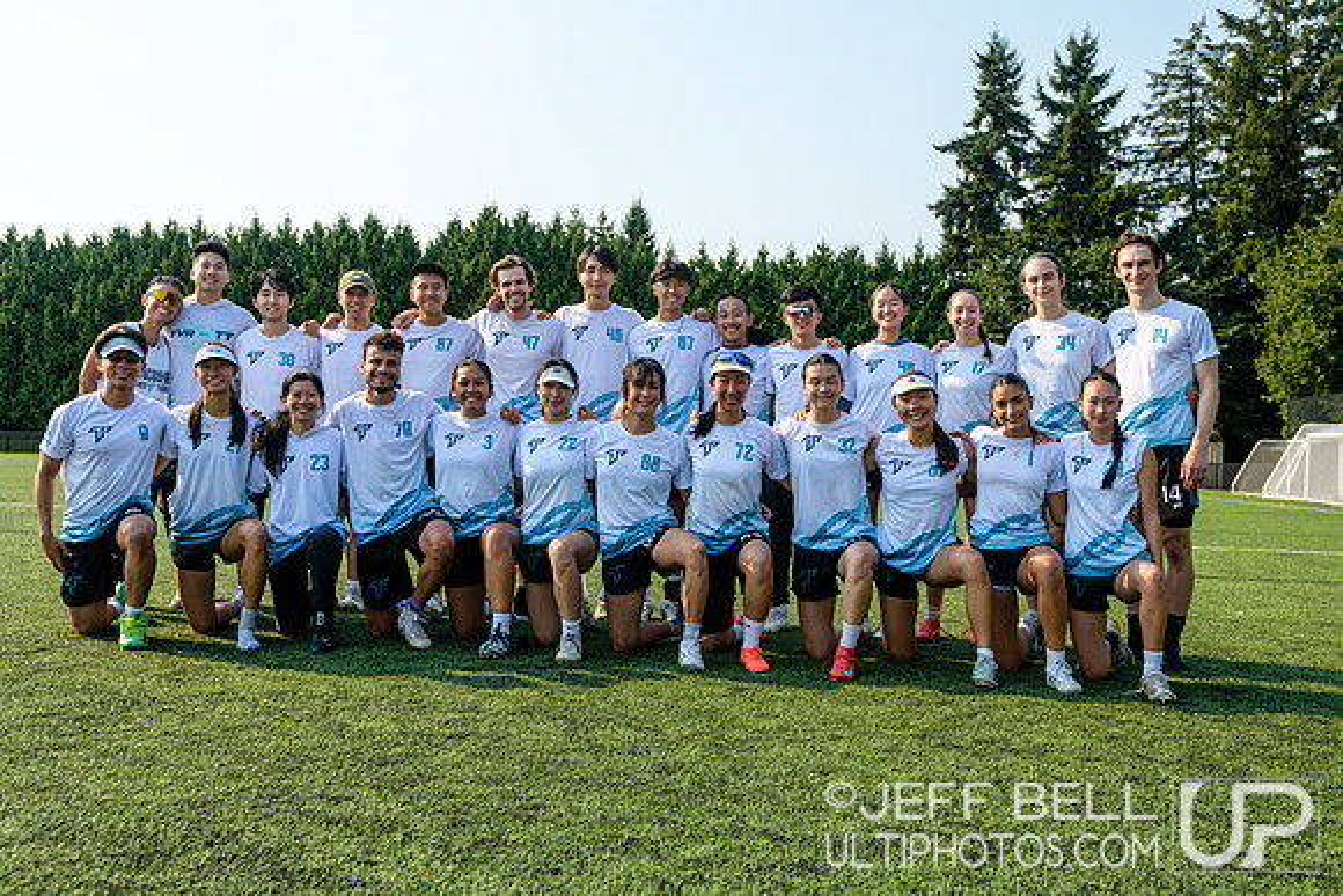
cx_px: 672
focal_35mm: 35
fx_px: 1306
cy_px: 448
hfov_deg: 54.4
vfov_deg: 37.9
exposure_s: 1/320
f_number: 5.6
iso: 100
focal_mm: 35
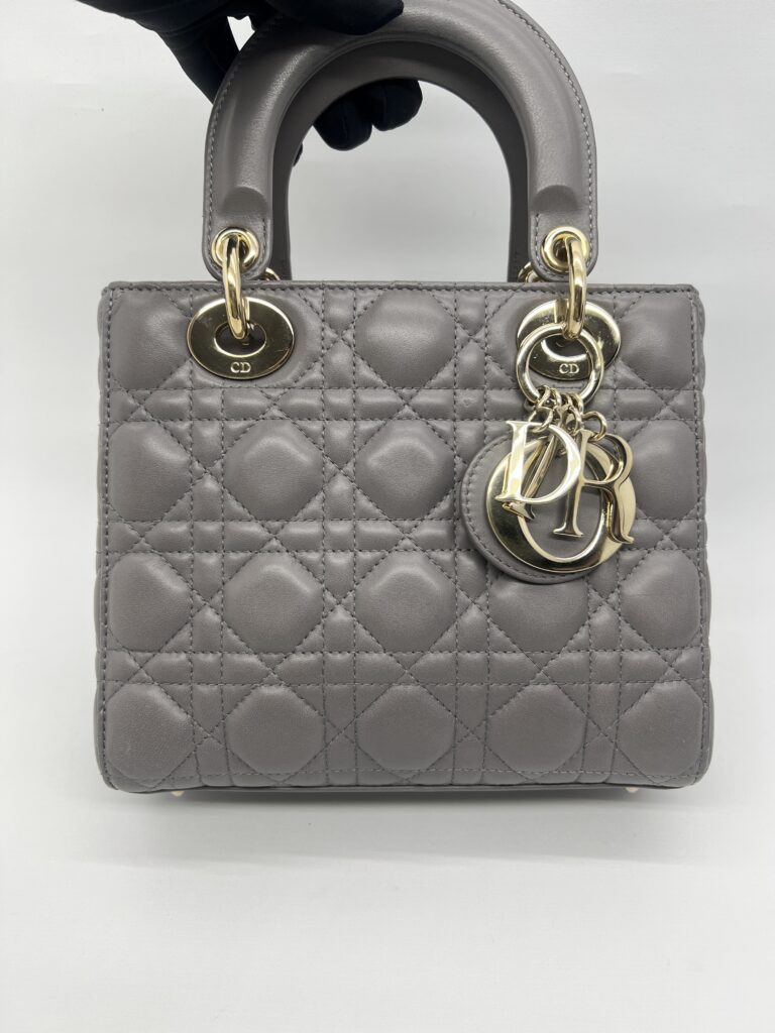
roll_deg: -1.6
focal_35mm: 26
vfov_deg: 67.3
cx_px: 388
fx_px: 776
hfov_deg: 53.1
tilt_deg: -32.7
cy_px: 516
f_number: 1.5
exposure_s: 1/112
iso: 32
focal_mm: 5.7
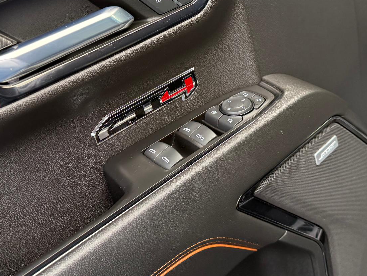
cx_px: 191
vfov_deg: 33.8
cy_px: 76
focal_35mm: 42
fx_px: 445
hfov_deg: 44.8
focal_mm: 6.76
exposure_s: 1/167
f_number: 1.78
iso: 200
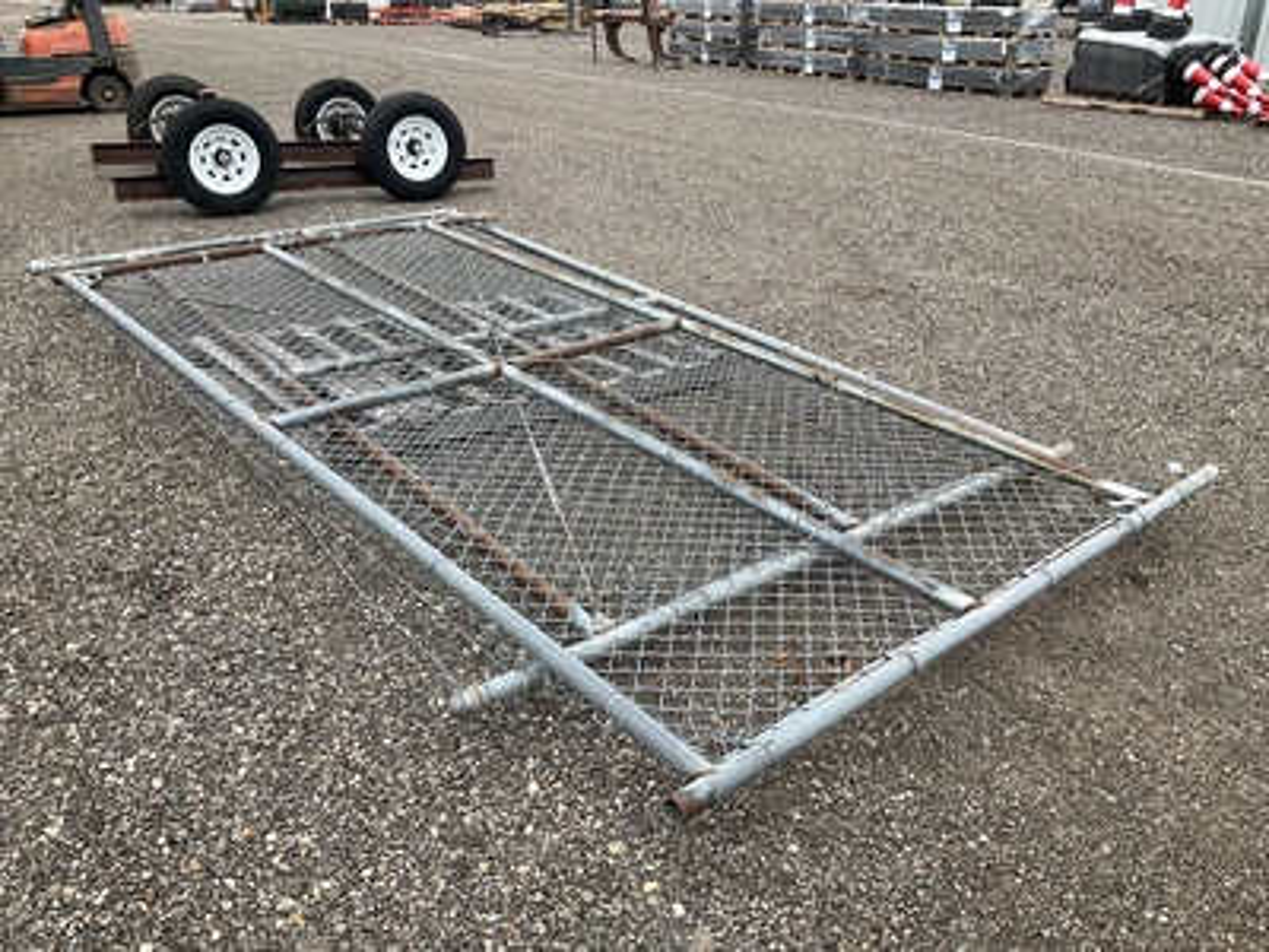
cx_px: 634
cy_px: 476
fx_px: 1063
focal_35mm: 29
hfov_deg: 61.7
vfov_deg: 48.2
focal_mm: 3
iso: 25
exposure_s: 1/898
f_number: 1.8
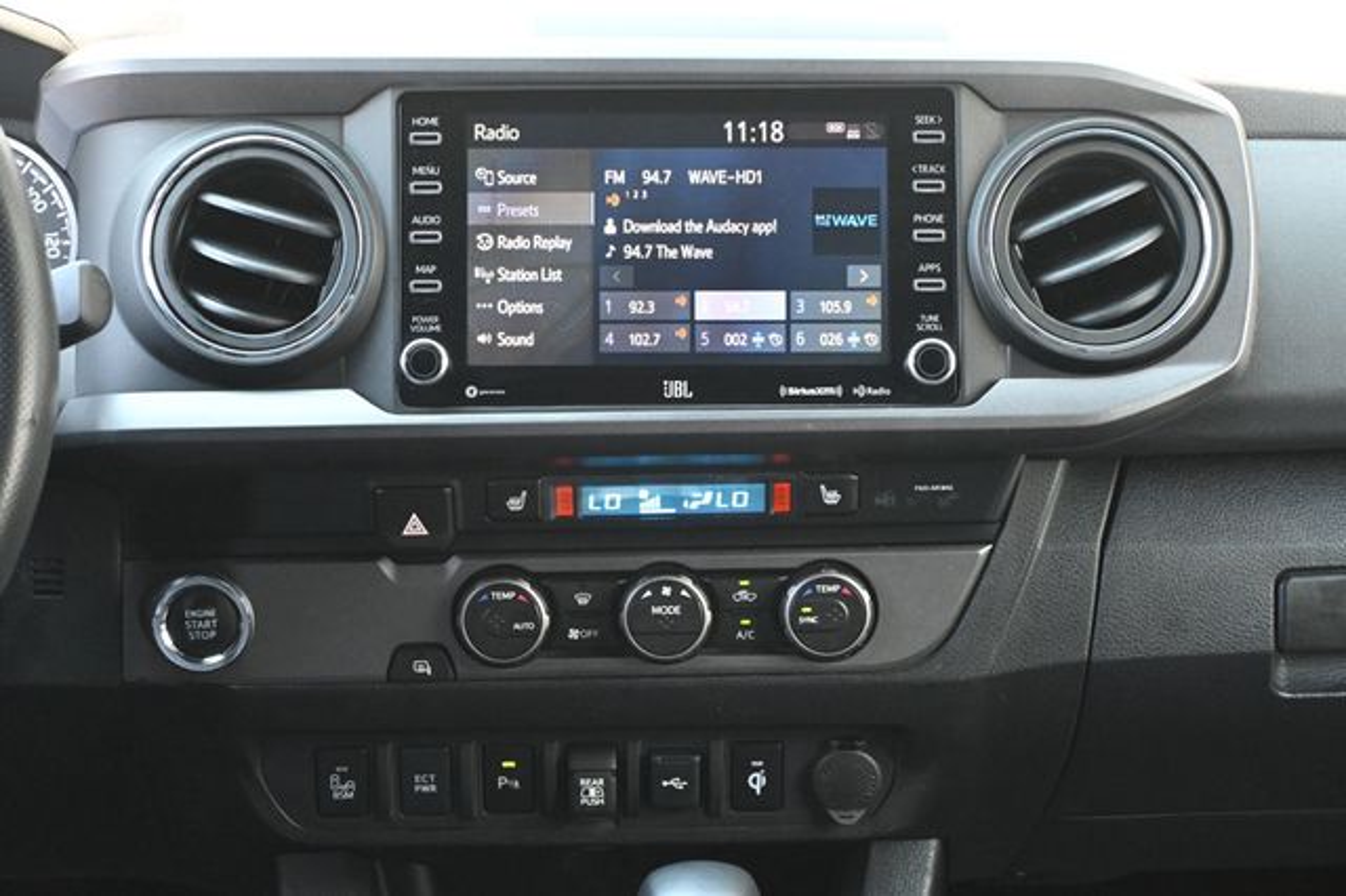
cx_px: 673
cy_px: 448
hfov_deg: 32.6
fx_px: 2298
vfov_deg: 22.1
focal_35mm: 62
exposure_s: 1/60
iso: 3600
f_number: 5.6
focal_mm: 41
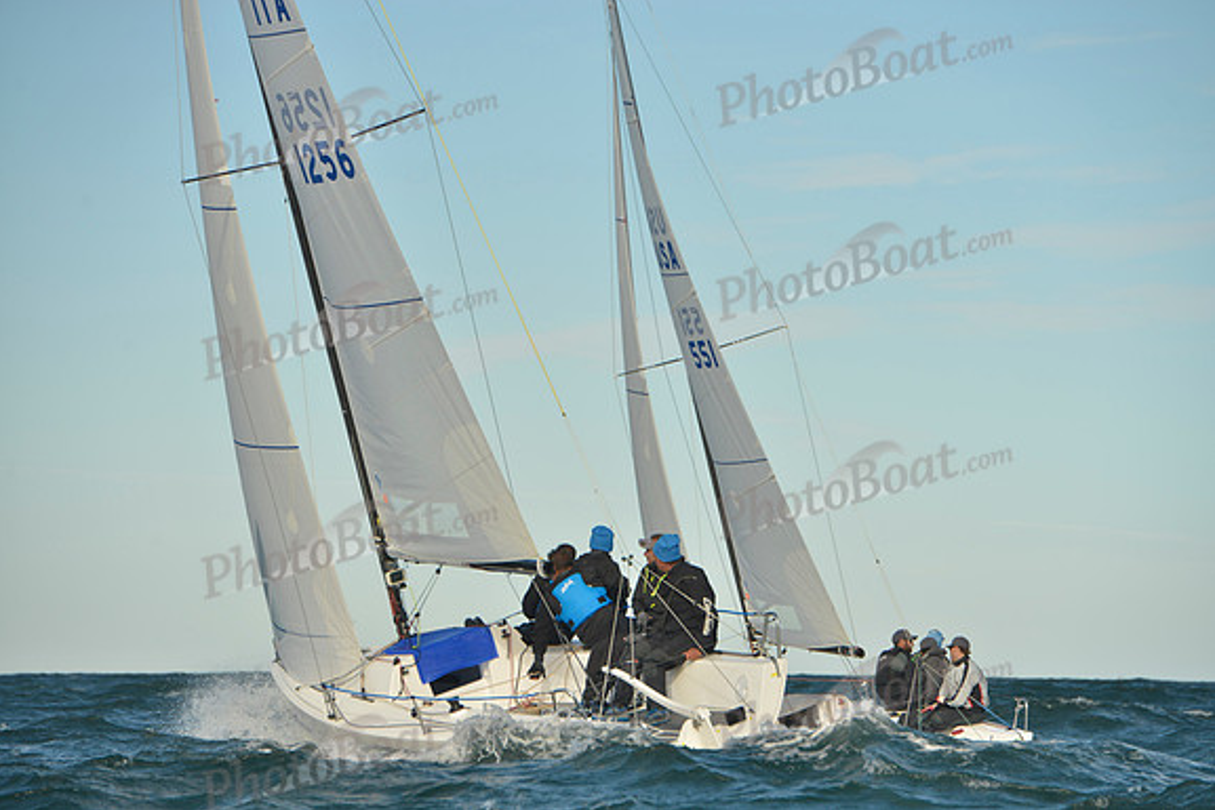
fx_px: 6785
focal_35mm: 201
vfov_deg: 6.8
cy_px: 405
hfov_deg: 10.2
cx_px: 609
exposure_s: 1/1250
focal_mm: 200
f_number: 8
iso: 280
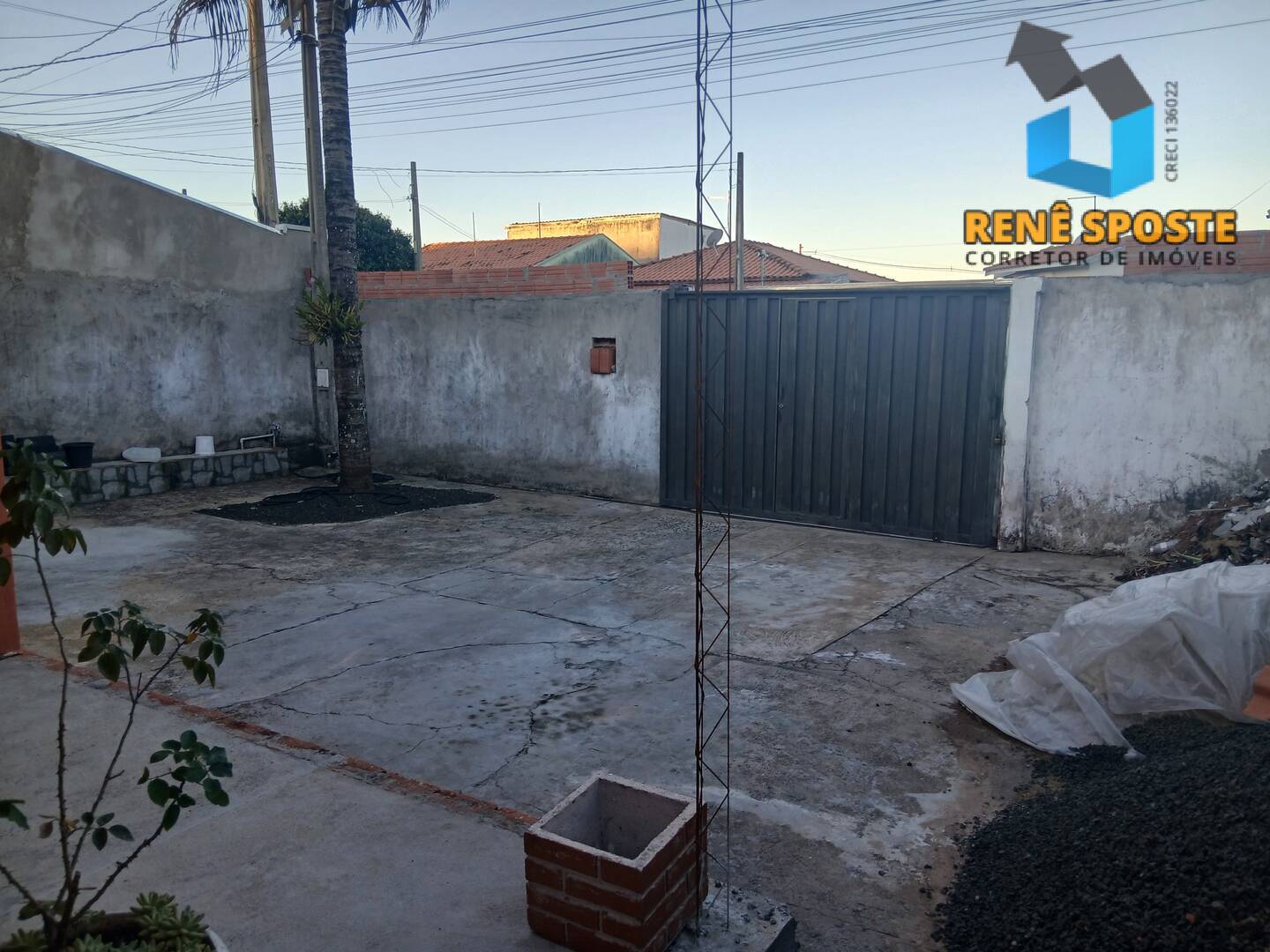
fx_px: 954
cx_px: 635
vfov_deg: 53.1
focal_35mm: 26
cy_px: 476
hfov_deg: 67.3
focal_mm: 3.98
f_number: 1.8
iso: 25
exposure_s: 1/100
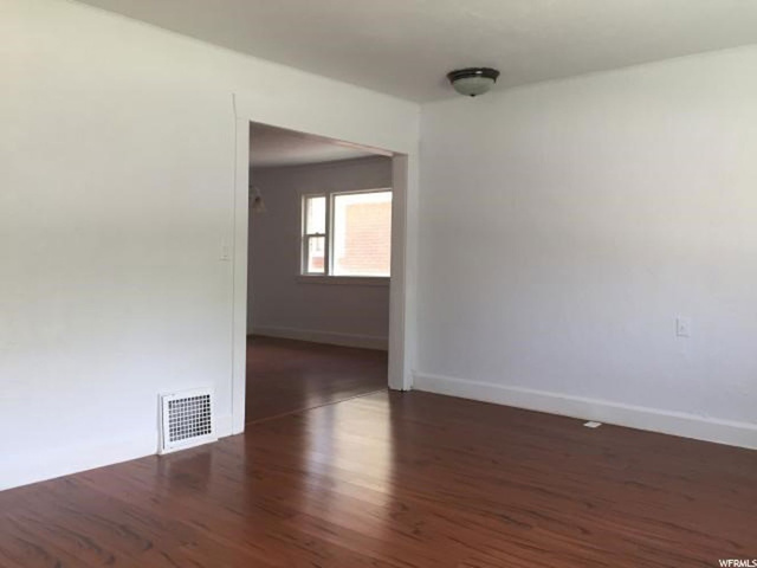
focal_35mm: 29
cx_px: 378
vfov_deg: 48.2
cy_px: 284
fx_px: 634
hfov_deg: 61.7
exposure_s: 1/40
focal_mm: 4.15
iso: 40
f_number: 2.2
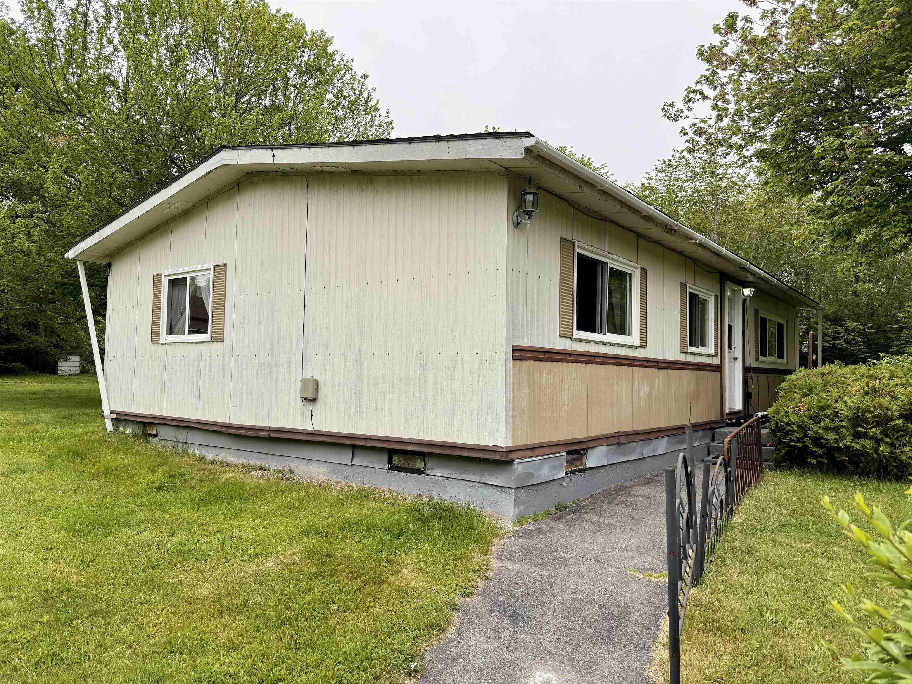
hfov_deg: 71.6
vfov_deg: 56.8
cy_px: 342
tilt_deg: +3.9
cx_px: 456
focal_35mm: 24
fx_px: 632
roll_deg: -1.4
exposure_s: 1/3425
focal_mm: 6.76
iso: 100
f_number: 1.78
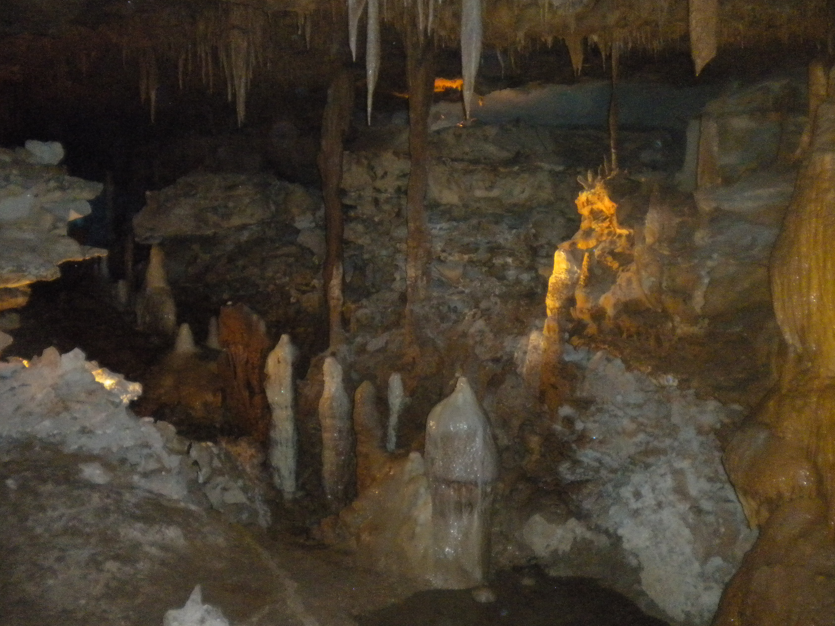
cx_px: 393
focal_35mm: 38
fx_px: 917
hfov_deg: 49.0
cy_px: 299
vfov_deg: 37.7
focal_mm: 6.3
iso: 800
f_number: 3.1
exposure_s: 1/30
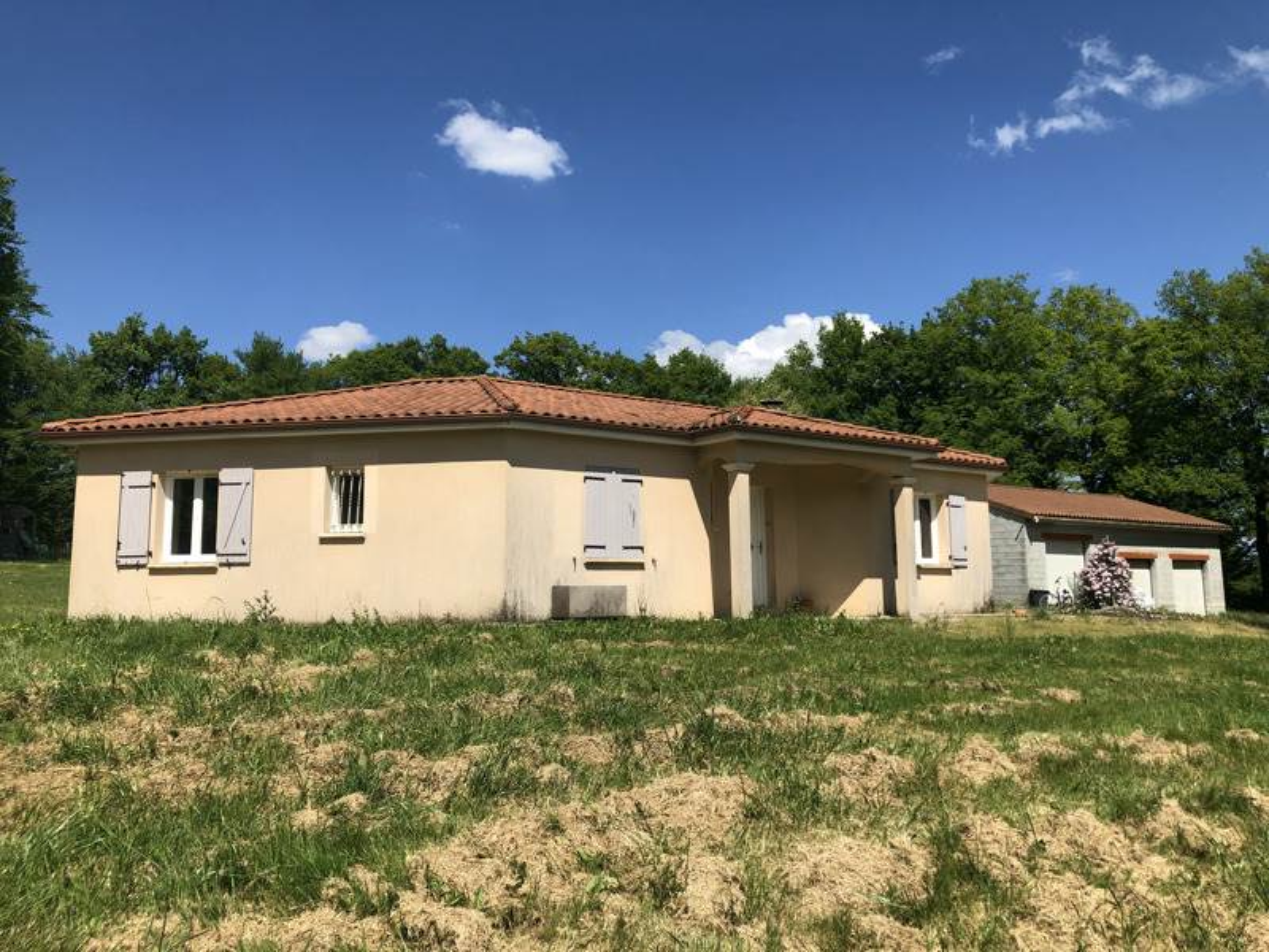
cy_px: 476
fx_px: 1026
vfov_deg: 49.7
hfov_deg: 63.4
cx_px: 634
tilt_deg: +9.1
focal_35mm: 28
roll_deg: +0.0
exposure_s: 1/2404
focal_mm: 3.99
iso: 20
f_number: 1.8
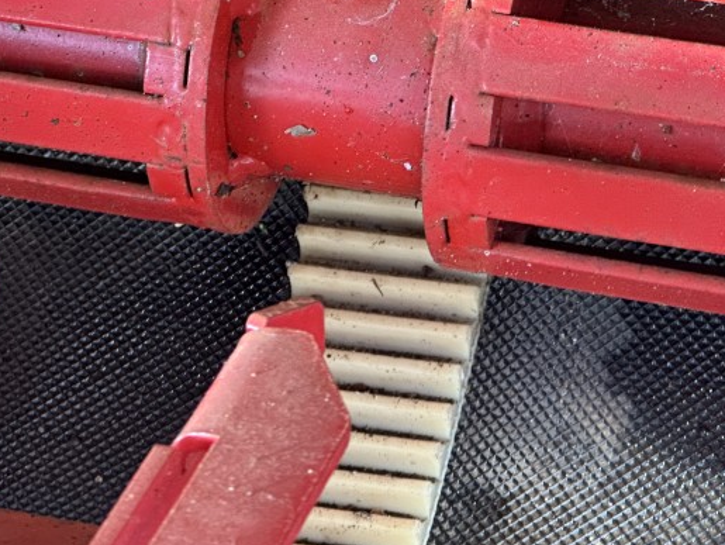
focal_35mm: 153
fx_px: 3207
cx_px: 321
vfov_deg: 9.7
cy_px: 193
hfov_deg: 12.9
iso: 250
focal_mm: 9
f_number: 2.8
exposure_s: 1/60
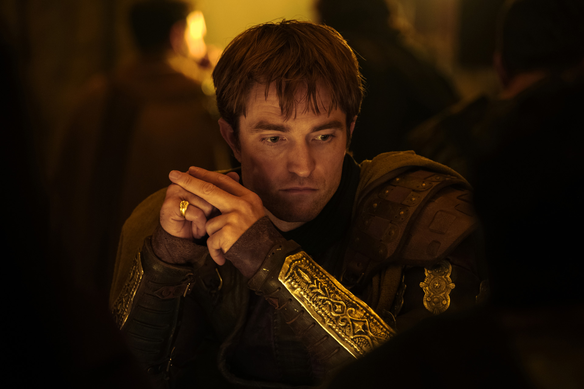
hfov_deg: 11.1
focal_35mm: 186
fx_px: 3017
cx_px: 292
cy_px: 194
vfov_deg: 7.4
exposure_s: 1/40
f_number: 3.2
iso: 3200
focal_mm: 124.3
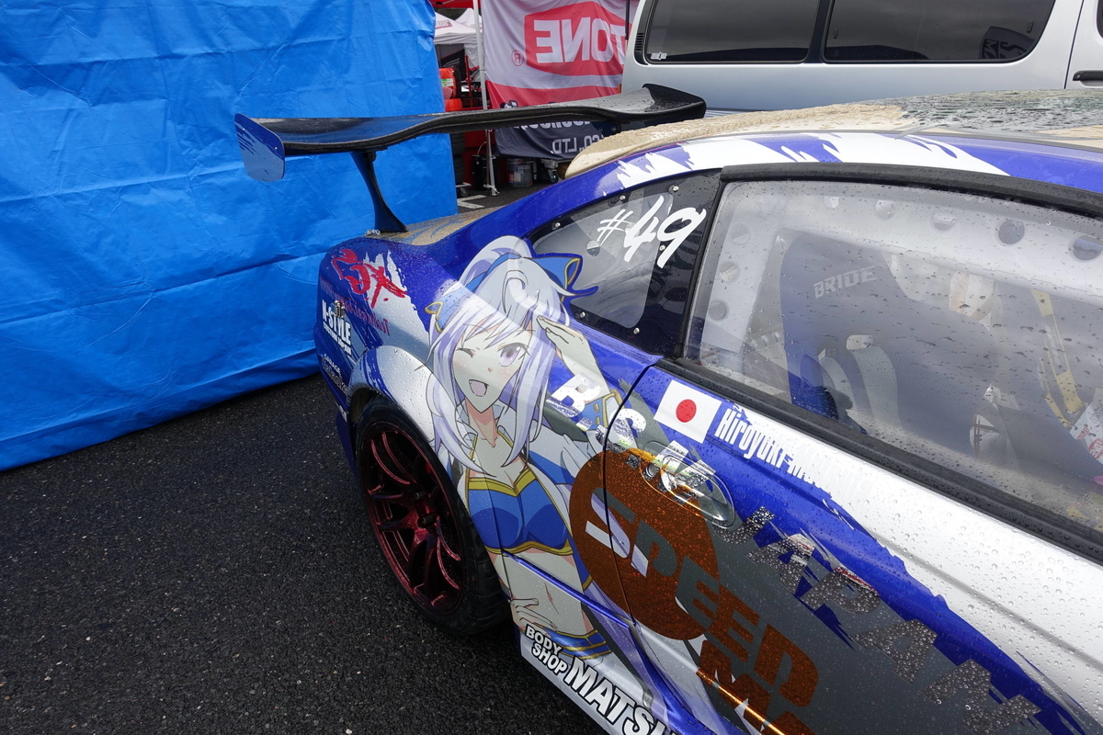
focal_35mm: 24
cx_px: 552
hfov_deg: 73.7
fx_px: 735
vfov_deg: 53.1
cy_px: 368
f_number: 5.6
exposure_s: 1/125
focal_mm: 8.8
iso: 125
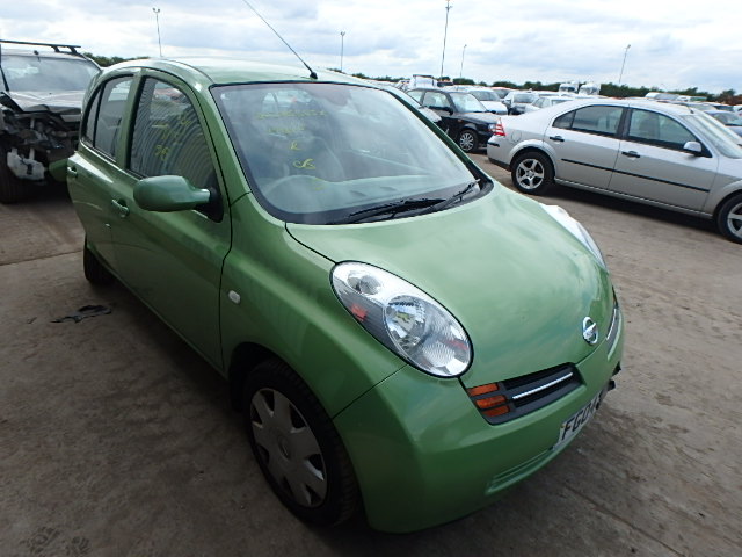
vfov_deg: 63.4
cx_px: 371
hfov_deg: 79.0
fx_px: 450
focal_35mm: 21
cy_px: 278
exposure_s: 1/500
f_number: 3.5
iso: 125
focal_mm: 3.7
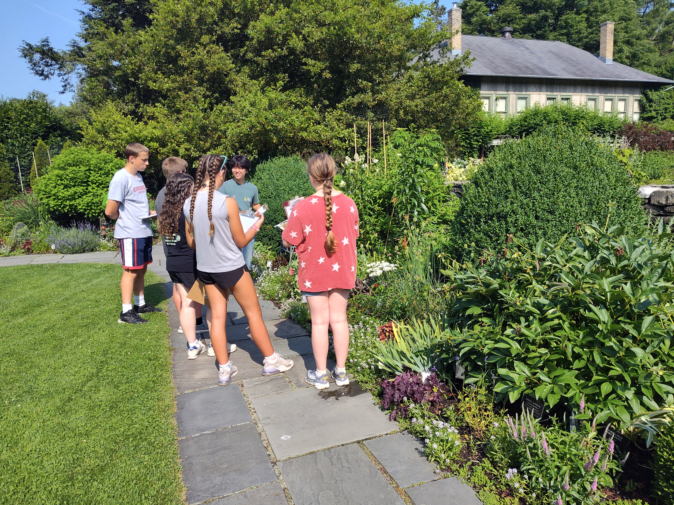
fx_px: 448
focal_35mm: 23
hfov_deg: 73.9
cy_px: 252
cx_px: 337
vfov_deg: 58.9
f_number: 1.8
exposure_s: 1/1139
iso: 100
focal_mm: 5.56
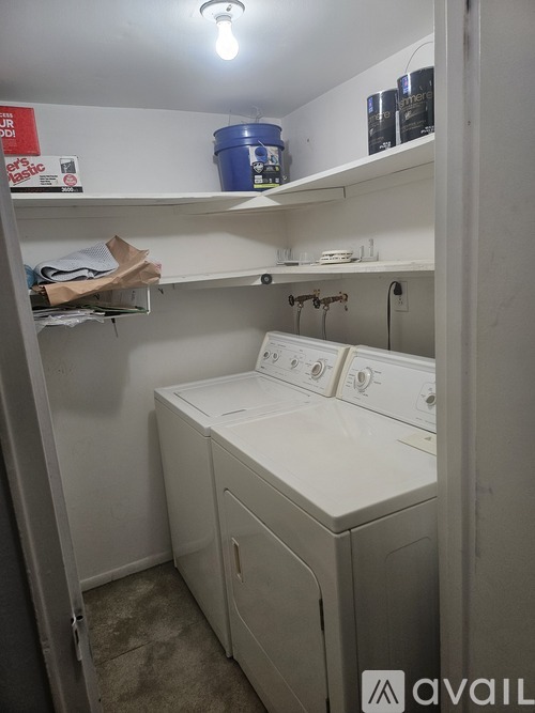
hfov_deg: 56.8
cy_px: 356
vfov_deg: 71.6
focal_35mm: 24
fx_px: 495
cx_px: 268
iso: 125
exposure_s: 1/120
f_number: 1.8
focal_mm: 5
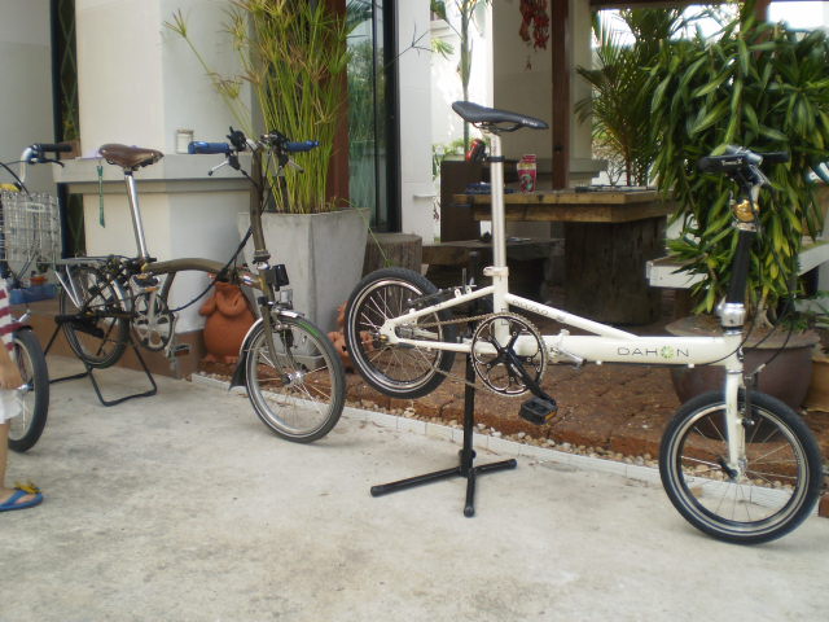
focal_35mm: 36
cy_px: 311
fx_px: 862
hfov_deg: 51.4
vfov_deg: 39.7
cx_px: 414
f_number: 3.1
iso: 64
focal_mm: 6.3
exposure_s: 1/160
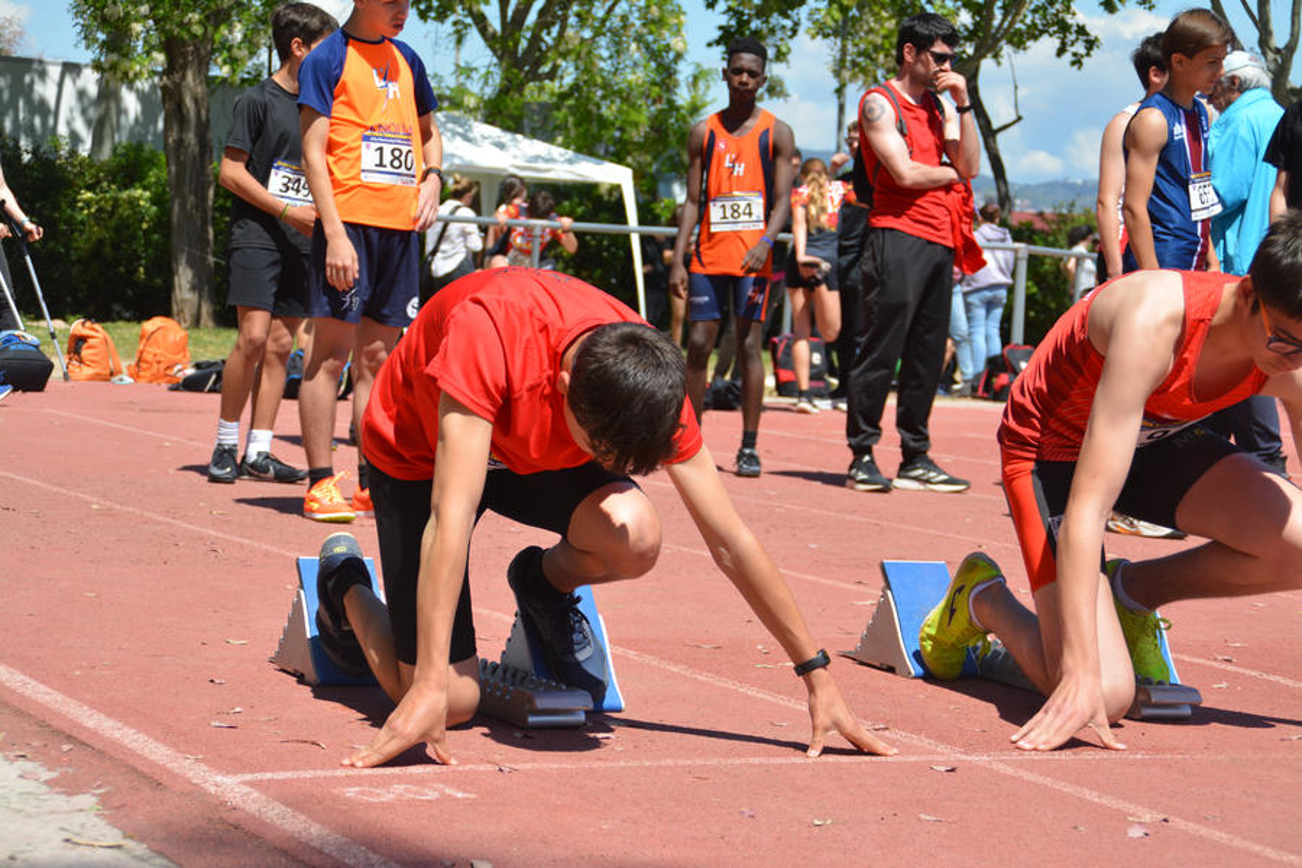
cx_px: 651
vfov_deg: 16.3
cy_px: 434
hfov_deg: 24.2
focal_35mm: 84
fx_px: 3038
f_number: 6.3
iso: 400
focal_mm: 56
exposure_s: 1/1600
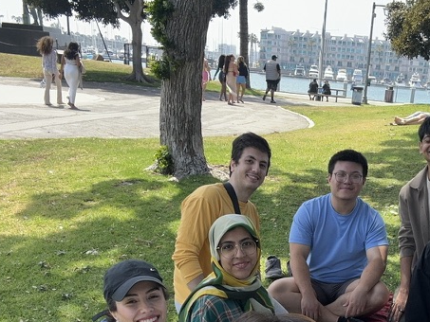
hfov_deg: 36.0
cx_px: 320
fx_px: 646
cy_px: 339
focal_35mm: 52
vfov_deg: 26.2
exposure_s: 1/299
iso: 25
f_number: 1.9
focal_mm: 2.69
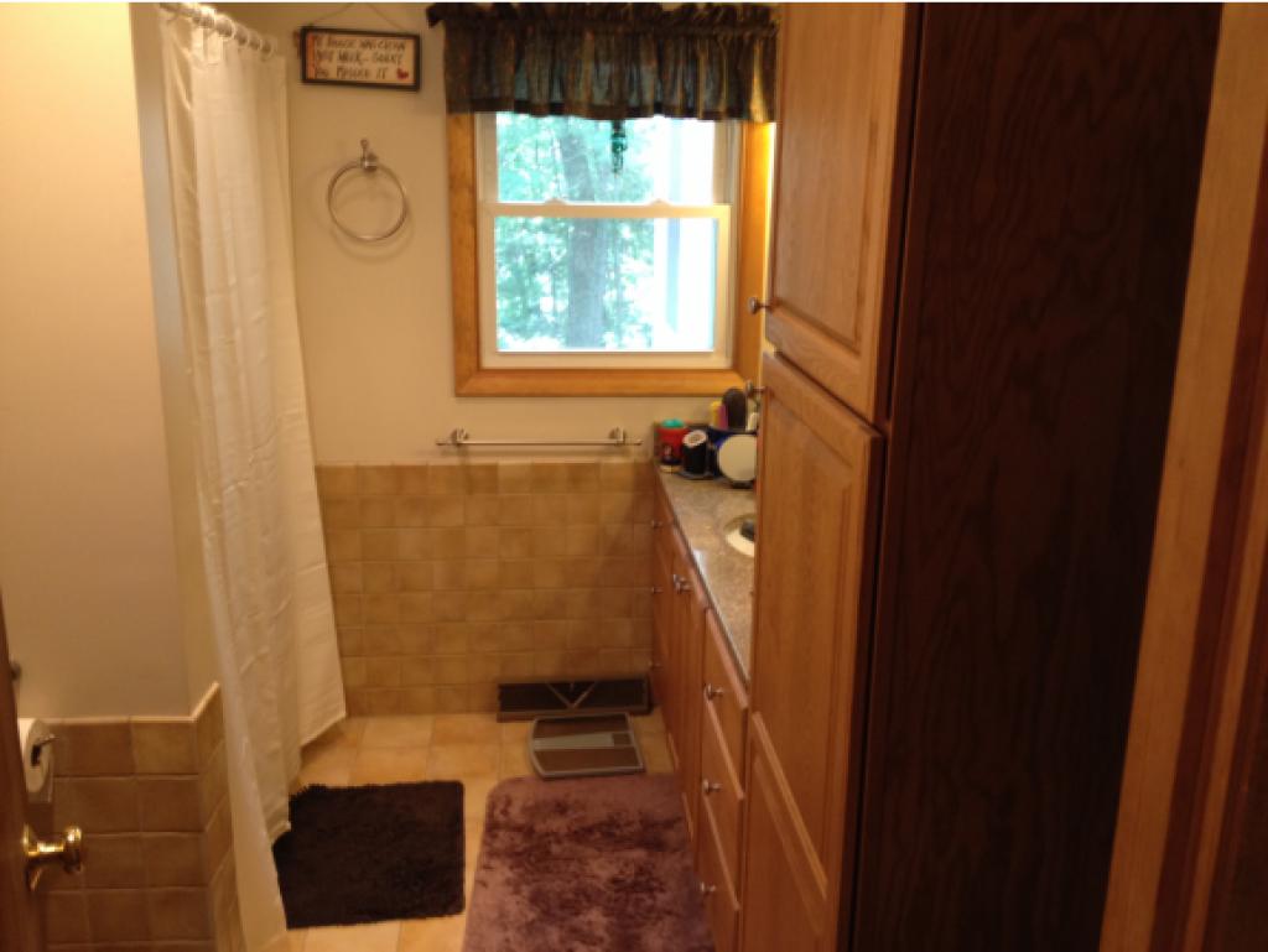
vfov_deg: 40.7
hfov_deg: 52.6
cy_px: 476
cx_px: 634
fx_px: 1283
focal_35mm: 35
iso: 100
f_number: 2.4
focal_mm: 4.28
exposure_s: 1/20
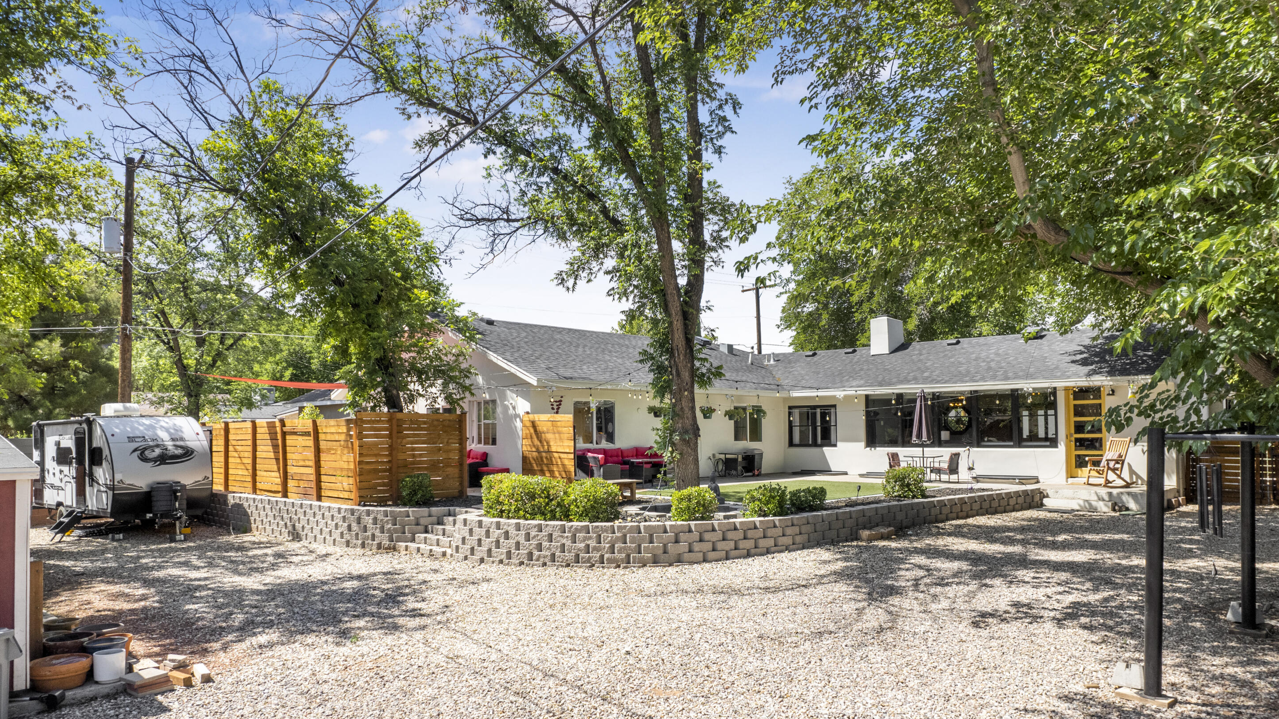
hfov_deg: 76.3
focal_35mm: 24
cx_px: 619
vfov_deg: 47.6
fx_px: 814
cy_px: 408
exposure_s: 1/60
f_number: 2.8
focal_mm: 8.38
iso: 100
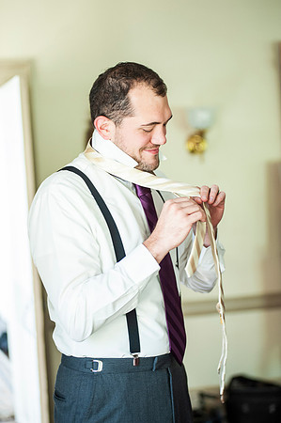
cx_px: 140
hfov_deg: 15.9
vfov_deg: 23.7
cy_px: 212
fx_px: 1009
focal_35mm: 86
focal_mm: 86
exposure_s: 1/160
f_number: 2.8
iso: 1250
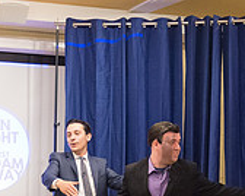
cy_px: 237
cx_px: 61
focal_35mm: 141
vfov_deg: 10.7
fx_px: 1021
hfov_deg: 13.6
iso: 4000
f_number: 2.2
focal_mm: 35
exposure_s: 1/1000
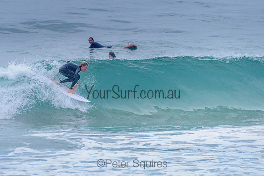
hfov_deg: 3.4
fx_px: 4495
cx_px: 103
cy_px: 76
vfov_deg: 2.2
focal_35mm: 613
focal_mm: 500
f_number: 5.6
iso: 1800
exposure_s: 1/2000
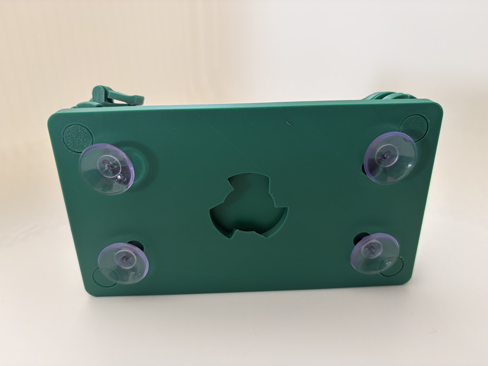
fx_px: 367
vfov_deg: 53.1
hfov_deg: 67.3
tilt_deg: -22.7
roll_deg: +2.3
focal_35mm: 26
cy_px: 183
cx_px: 244
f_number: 1.6
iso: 125
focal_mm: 5.96
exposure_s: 1/118
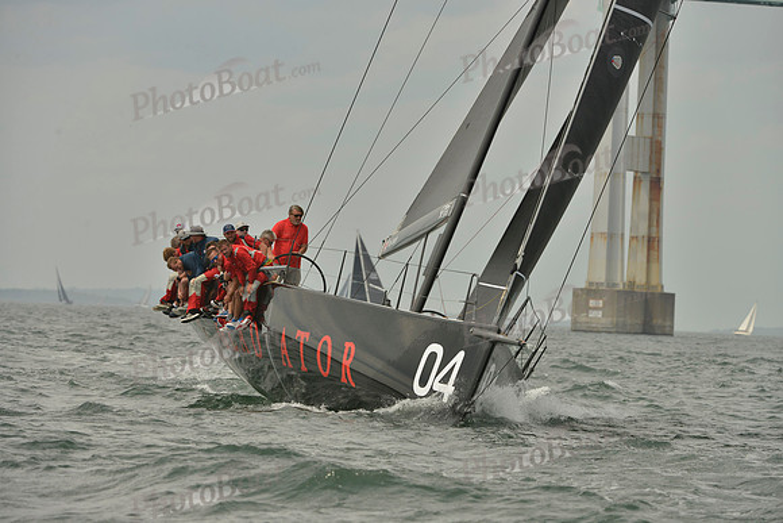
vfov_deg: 4.9
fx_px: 6091
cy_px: 262
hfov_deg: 7.4
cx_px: 392
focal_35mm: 280
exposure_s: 1/1000
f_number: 9
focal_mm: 280
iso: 280
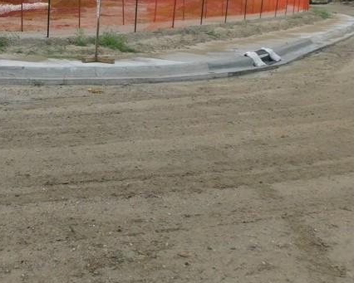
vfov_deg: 27.5
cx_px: -32
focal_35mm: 54
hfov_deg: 31.1
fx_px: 566
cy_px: 51
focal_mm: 4
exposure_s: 1/800
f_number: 3
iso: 125
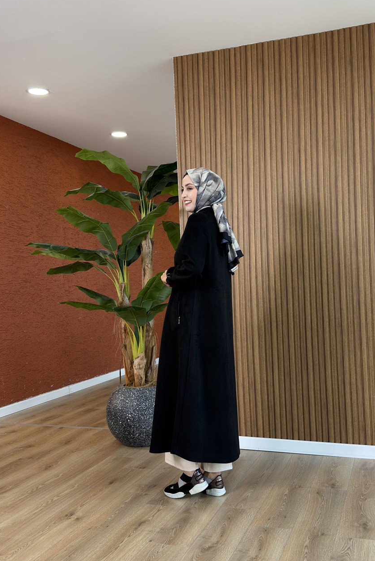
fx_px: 578
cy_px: 279
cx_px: 197
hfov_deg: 36.0
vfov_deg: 51.9
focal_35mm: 37
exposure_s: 1/81
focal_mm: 6.76
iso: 100
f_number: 1.78
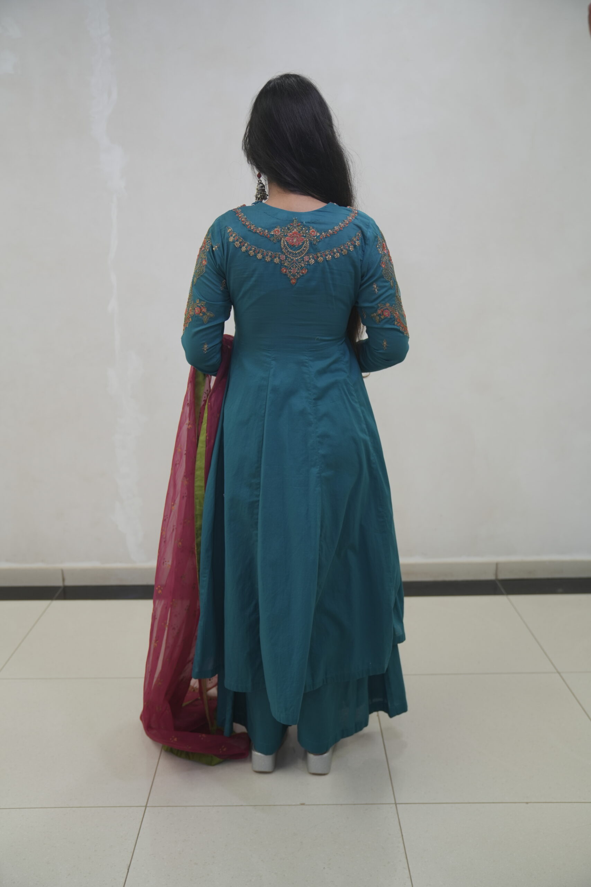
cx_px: 296
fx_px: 739
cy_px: 444
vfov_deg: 61.9
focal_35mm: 30
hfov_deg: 43.6
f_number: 2.8
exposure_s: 1/100
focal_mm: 30
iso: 320
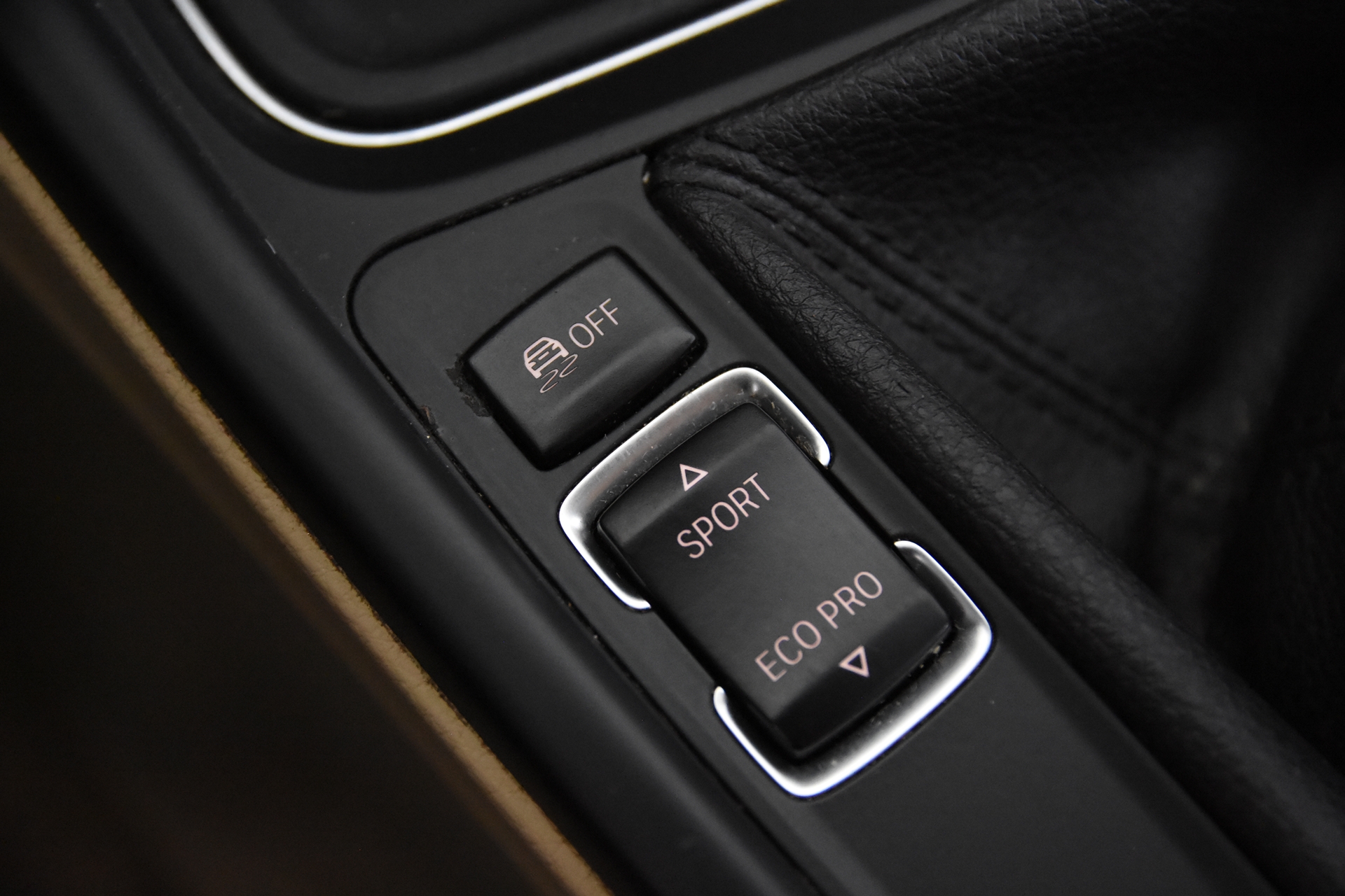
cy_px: 448
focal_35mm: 60
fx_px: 2241
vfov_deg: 22.6
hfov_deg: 33.4
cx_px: 672
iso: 6400
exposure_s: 1/60
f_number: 3.5
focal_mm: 40
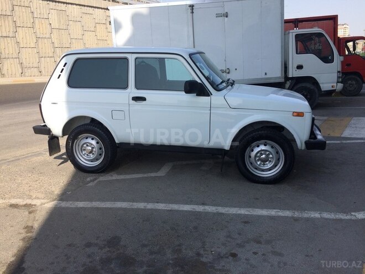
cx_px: 182
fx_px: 306
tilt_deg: -16.9
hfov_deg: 61.7
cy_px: 137
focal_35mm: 29
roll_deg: +0.7
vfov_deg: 48.2
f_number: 2.2
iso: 32
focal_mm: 4.15
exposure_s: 1/1325
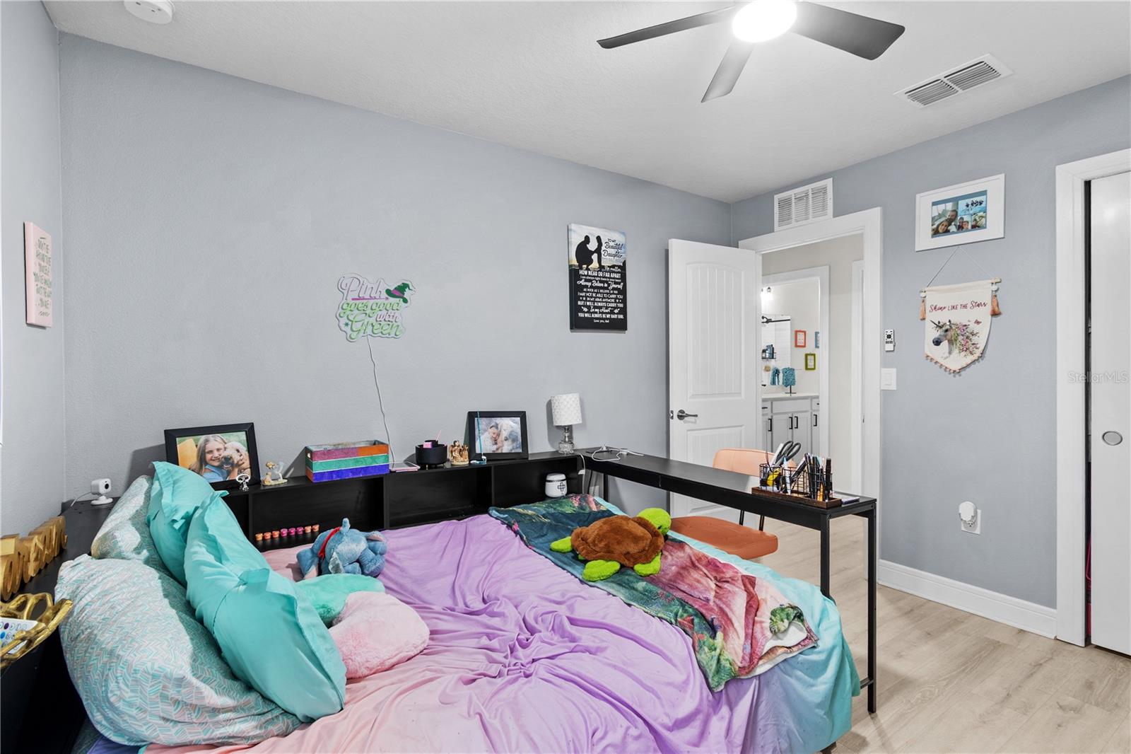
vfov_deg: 77.3
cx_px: 566
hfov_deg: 100.4
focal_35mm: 15
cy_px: 377
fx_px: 471
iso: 100
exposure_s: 4
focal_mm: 10
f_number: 7.1
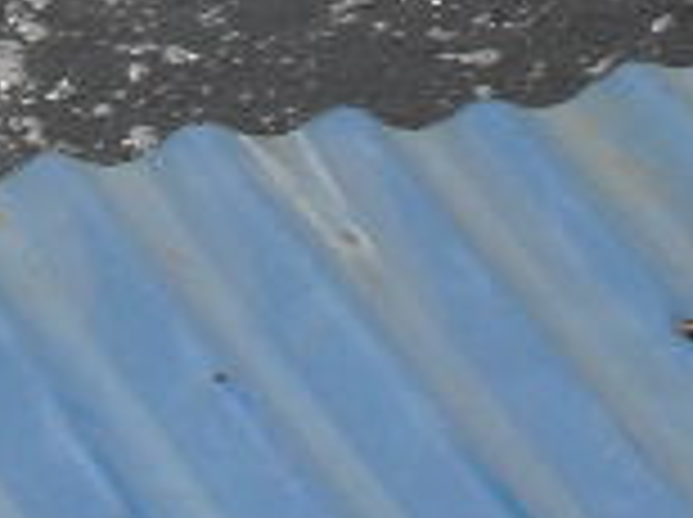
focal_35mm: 233
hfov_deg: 8.3
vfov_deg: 5.8
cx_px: -410
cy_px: -1122
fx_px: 4657
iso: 100
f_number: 8.4
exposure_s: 1/350
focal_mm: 6.3
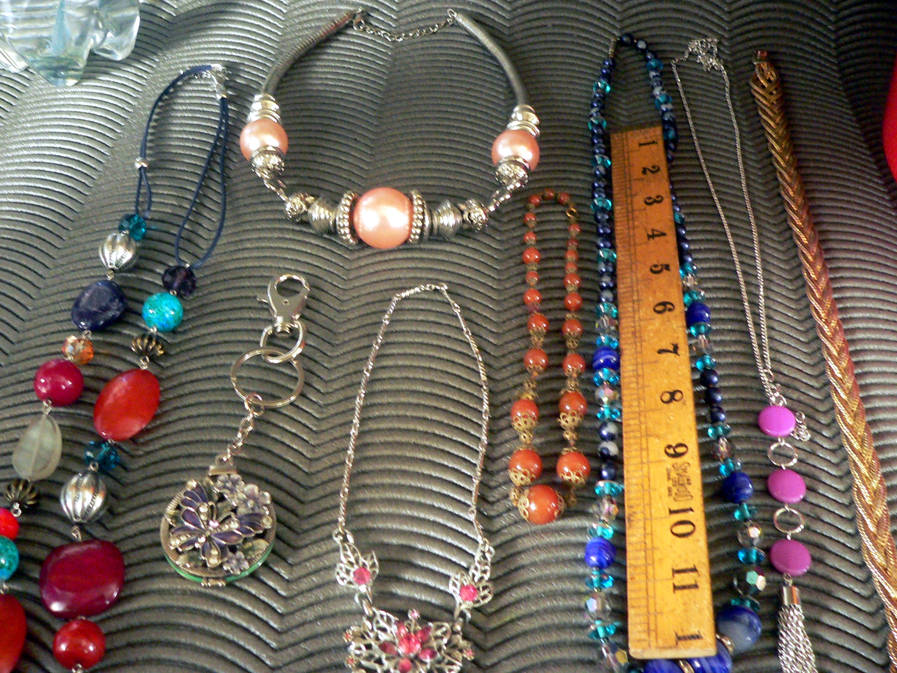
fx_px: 933
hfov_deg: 51.4
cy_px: 336
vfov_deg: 39.7
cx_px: 448
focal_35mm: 36
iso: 400
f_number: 2.8
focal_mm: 6
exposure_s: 1/4
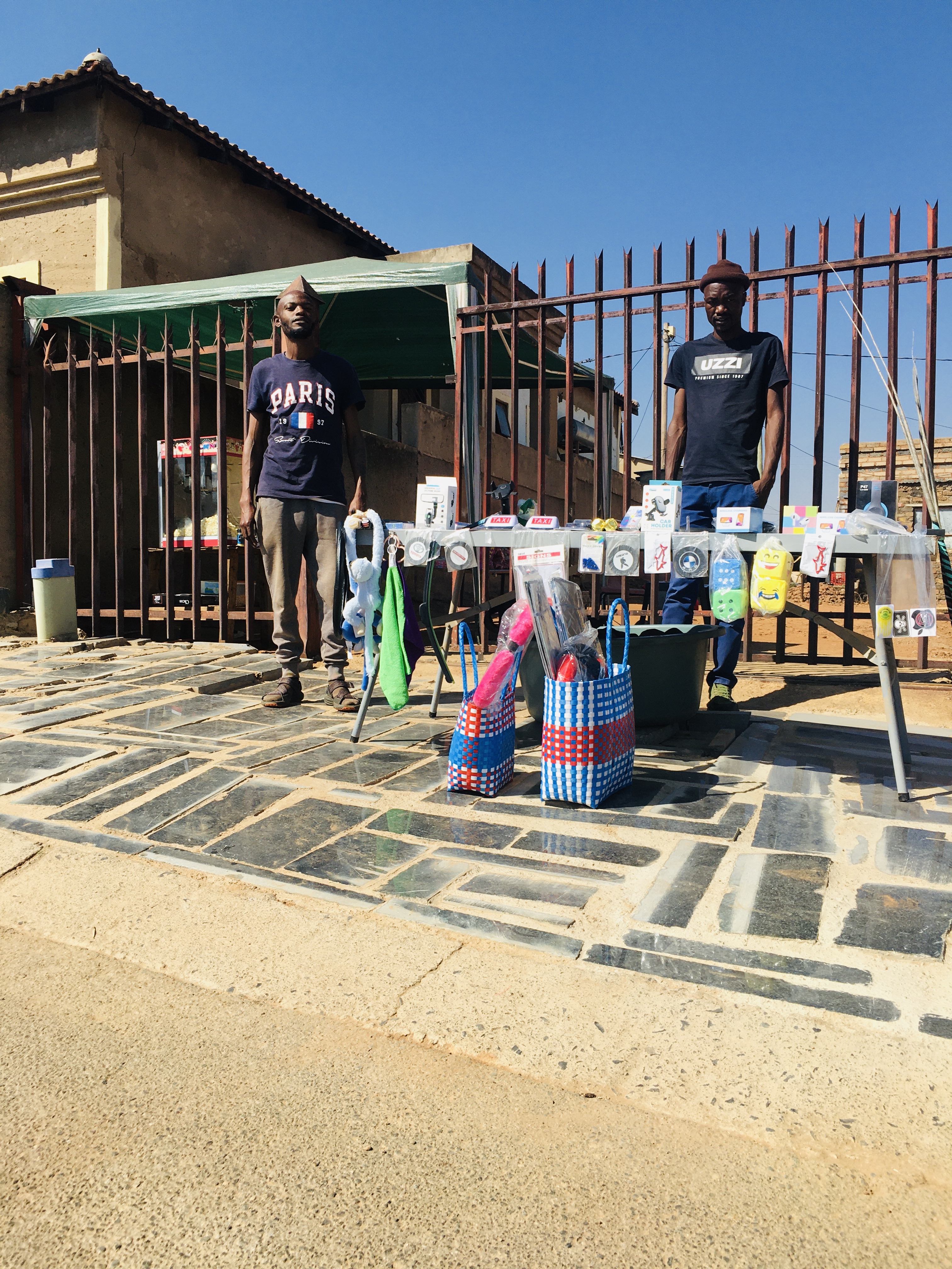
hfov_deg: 48.2
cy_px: 634
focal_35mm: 29
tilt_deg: -0.3
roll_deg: -0.2
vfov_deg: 61.7
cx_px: 476
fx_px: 1063
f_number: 2.2
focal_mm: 4.15
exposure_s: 1/1603
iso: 25
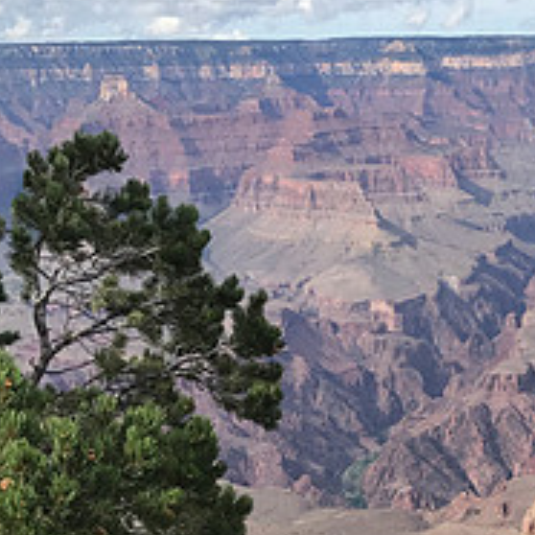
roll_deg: +0.2
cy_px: 673
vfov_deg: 20.7
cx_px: 488
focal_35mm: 77
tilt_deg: -22.8
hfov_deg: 21.9
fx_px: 1346
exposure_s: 1/1497
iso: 20
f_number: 1.8
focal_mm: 3.99
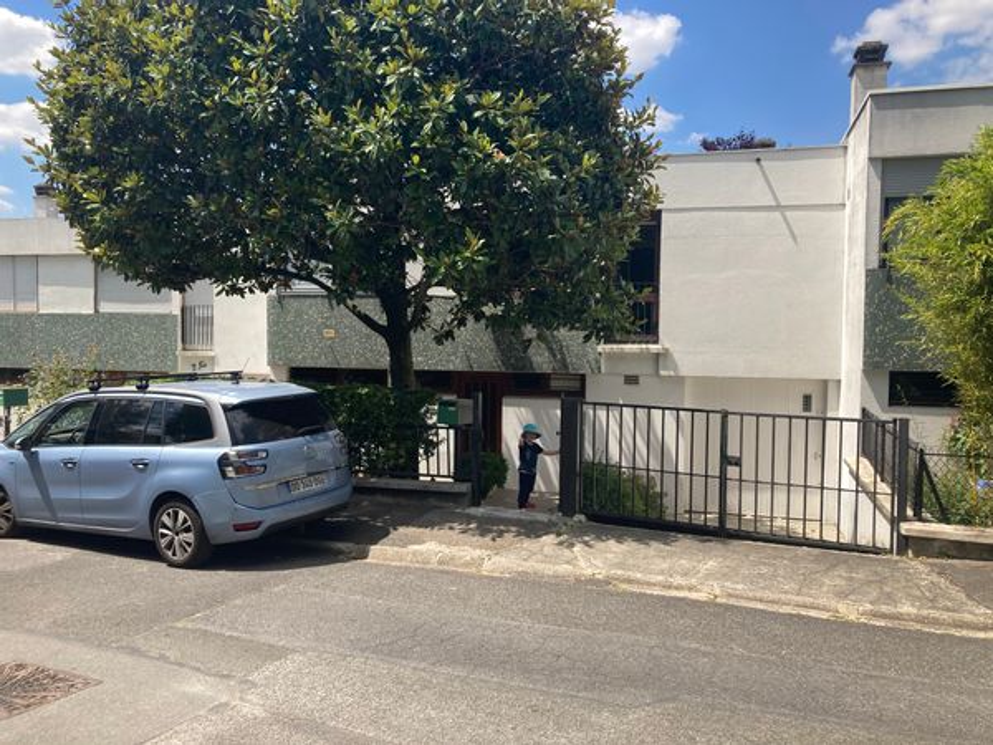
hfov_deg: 63.4
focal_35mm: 28
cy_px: 372
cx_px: 496
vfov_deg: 49.7
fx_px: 803
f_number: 1.8
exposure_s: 1/1600
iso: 20
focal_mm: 3.99
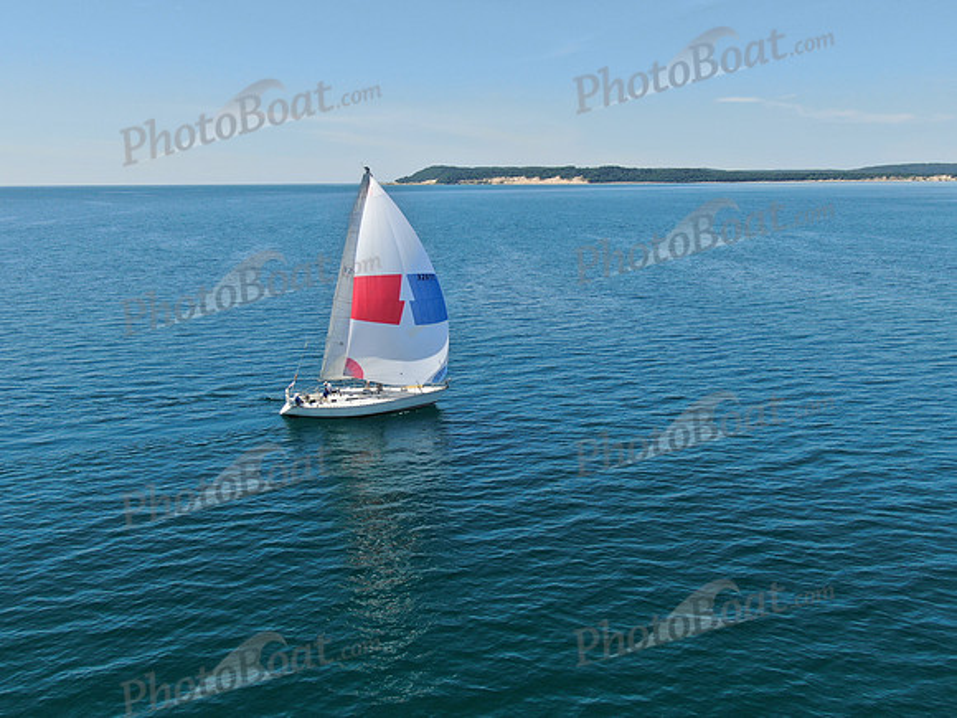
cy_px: 359
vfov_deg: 41.8
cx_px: 478
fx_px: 940
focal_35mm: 34
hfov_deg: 54.0
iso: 100
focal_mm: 5.82
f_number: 3.2
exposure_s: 1/1000
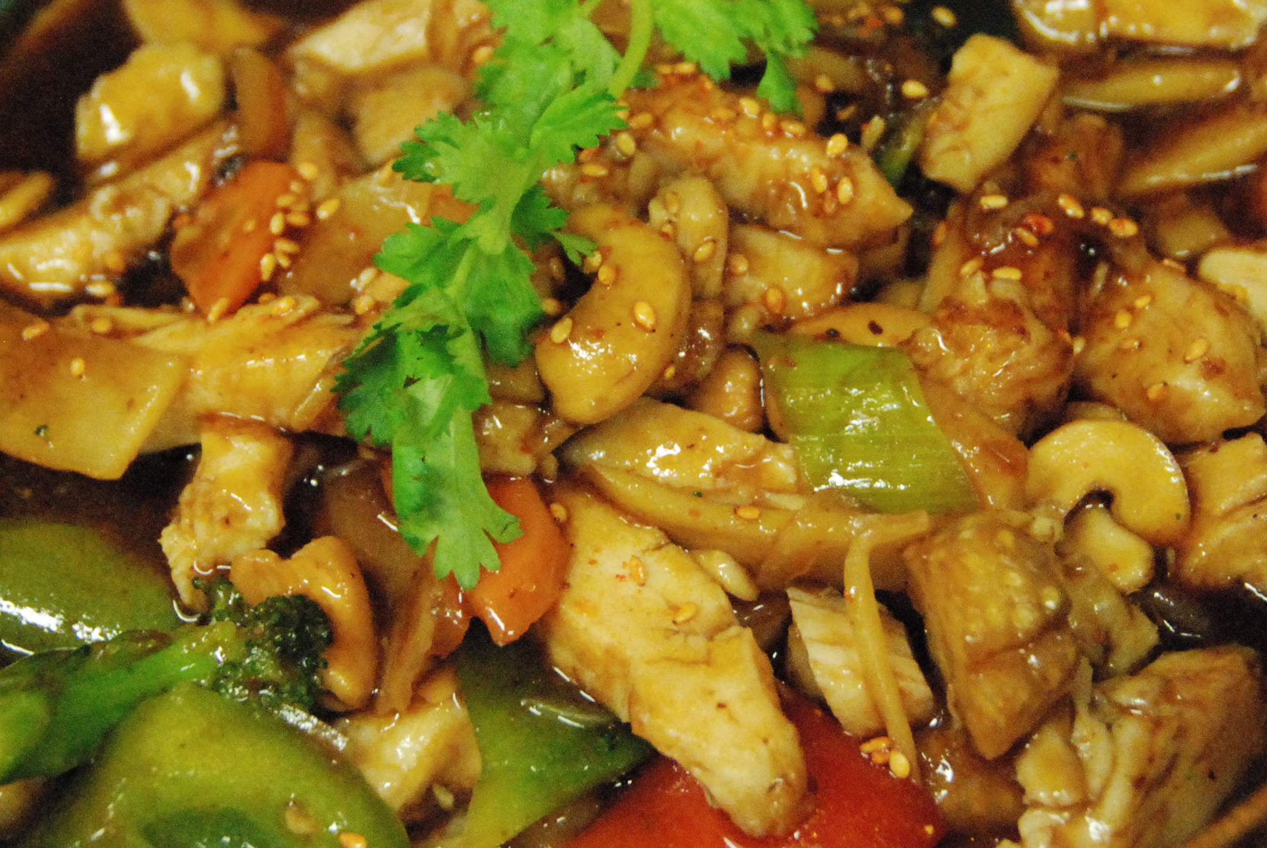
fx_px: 4264
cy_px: 308
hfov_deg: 16.9
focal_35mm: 121
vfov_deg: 11.4
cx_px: 676
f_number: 5
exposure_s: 1/100
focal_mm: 44
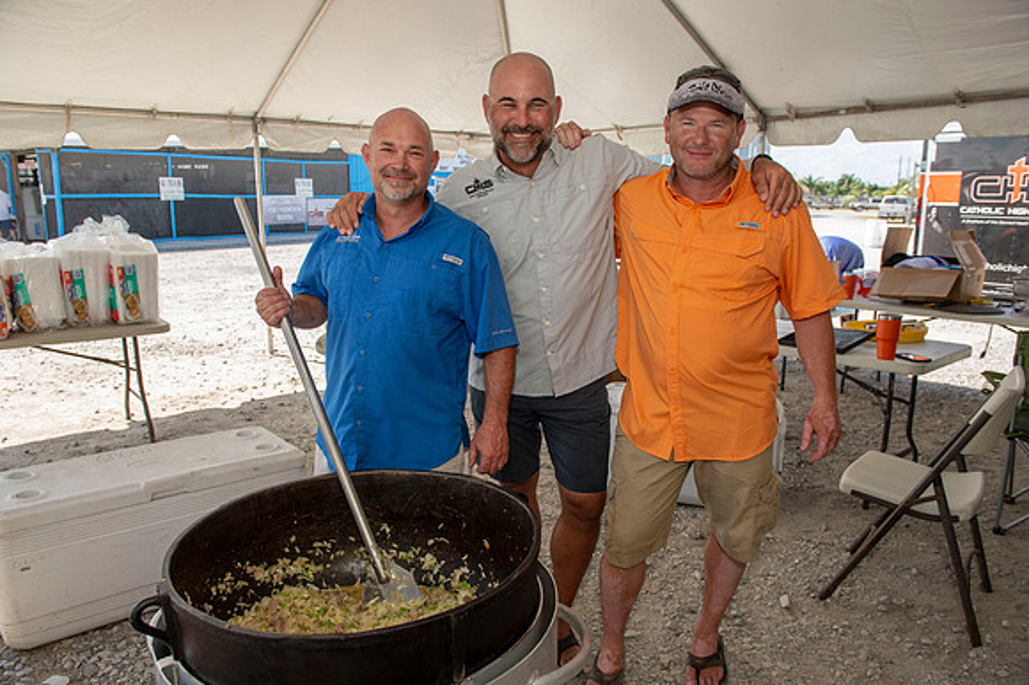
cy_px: 342
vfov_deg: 53.1
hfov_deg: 73.8
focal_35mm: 24
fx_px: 686
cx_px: 514
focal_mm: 24
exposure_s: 1/250
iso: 200
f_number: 5.6
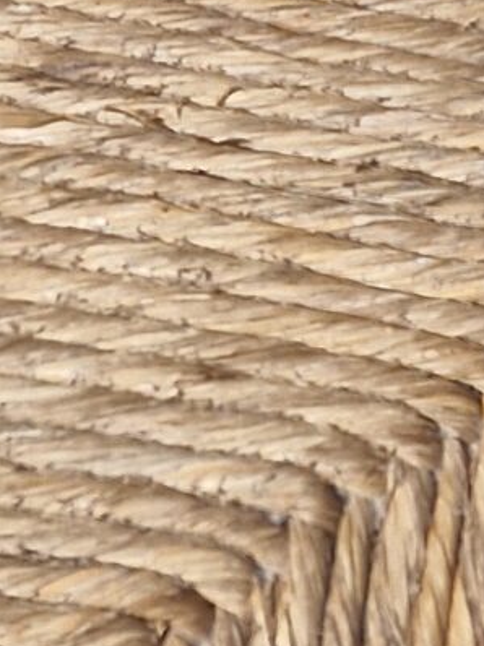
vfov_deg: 9.7
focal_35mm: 148
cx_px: 1298
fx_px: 2762
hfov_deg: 8.8
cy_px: -1398
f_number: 1.8
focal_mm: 5.54
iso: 50
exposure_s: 1/1256
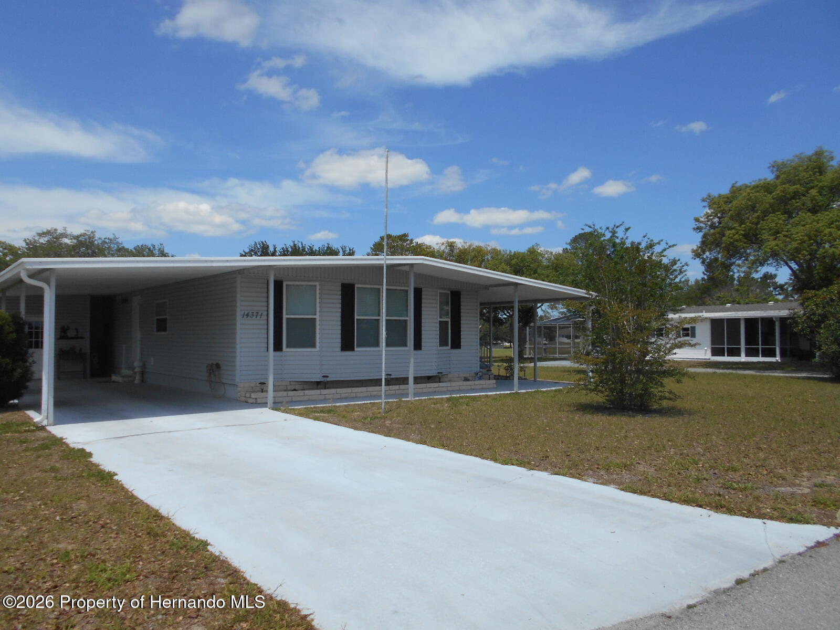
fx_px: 631
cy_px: 315
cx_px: 420
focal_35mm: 26
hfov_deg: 67.3
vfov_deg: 53.1
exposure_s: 1/1600
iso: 80
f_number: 3.2
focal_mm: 4.6
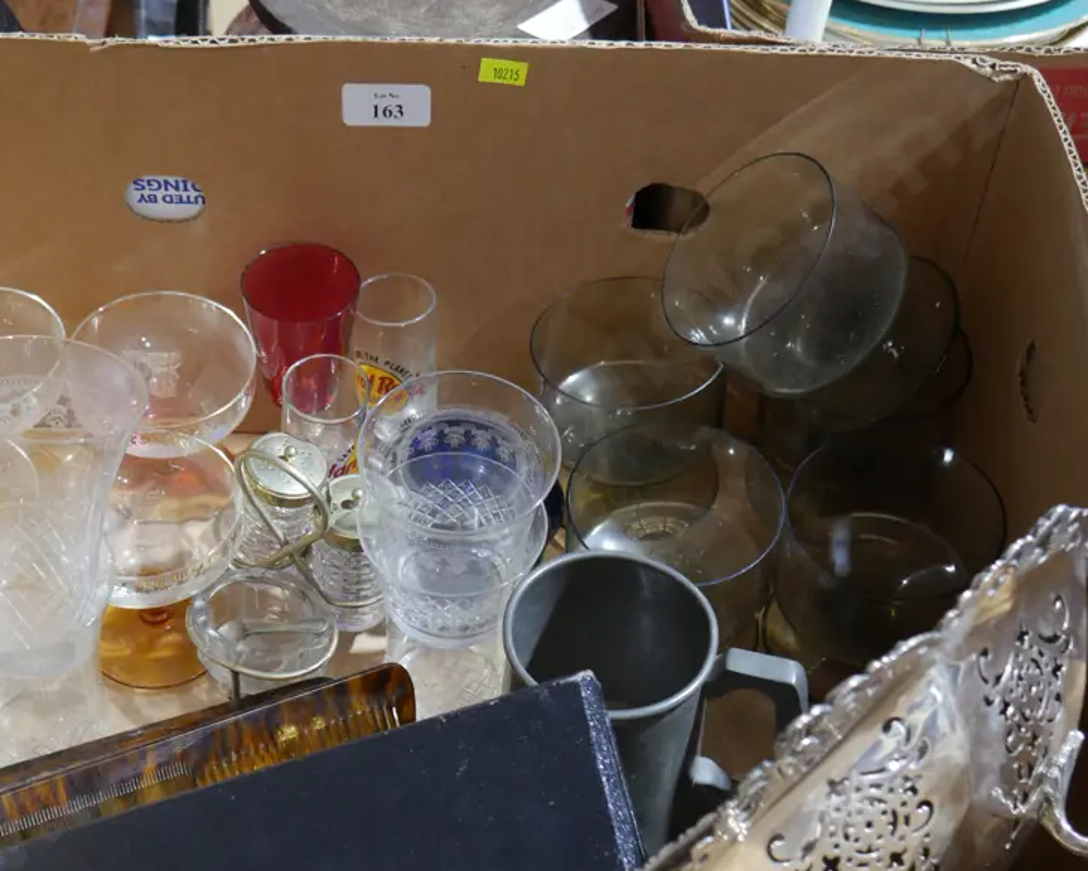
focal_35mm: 55
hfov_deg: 33.9
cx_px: 385
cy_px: 550
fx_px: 1772
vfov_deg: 27.5
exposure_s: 1/60
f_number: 4.5
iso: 1000
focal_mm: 20
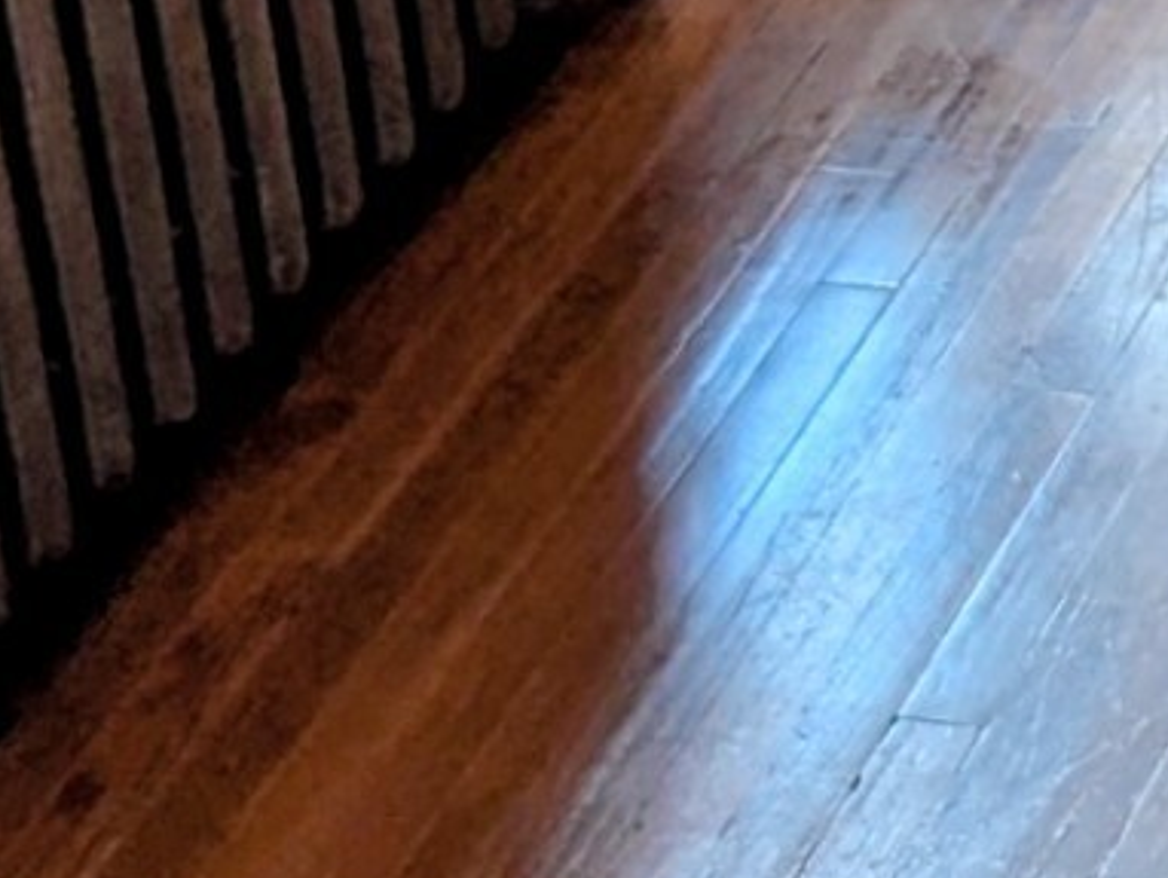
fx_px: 5267
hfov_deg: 11.2
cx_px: 2521
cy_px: -1468
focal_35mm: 156
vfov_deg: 8.4
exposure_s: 1/158
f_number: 1.85
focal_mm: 6.81
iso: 126
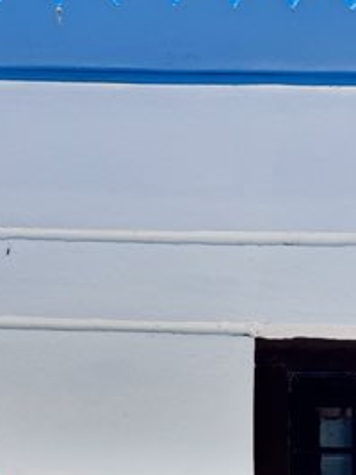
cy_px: 592
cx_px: 152
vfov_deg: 18.6
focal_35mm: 99
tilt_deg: +8.1
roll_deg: -1.5
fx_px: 1359
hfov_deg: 14.9
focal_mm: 6.76
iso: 80
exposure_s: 1/1215
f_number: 1.78
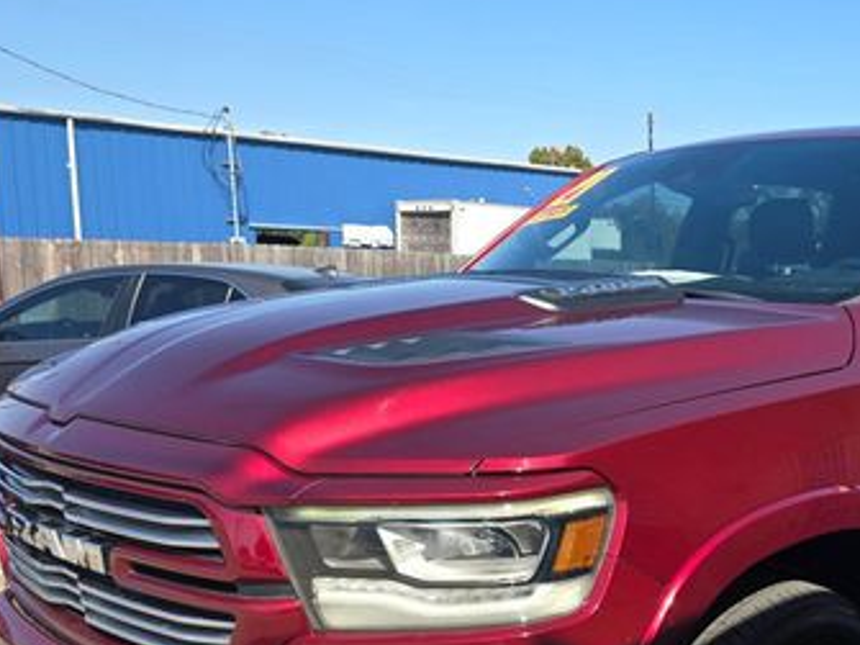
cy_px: 452
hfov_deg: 40.7
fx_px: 1093
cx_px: 716
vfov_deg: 32.5
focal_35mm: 44
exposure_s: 1/503
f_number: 1.7
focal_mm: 6.3
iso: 12
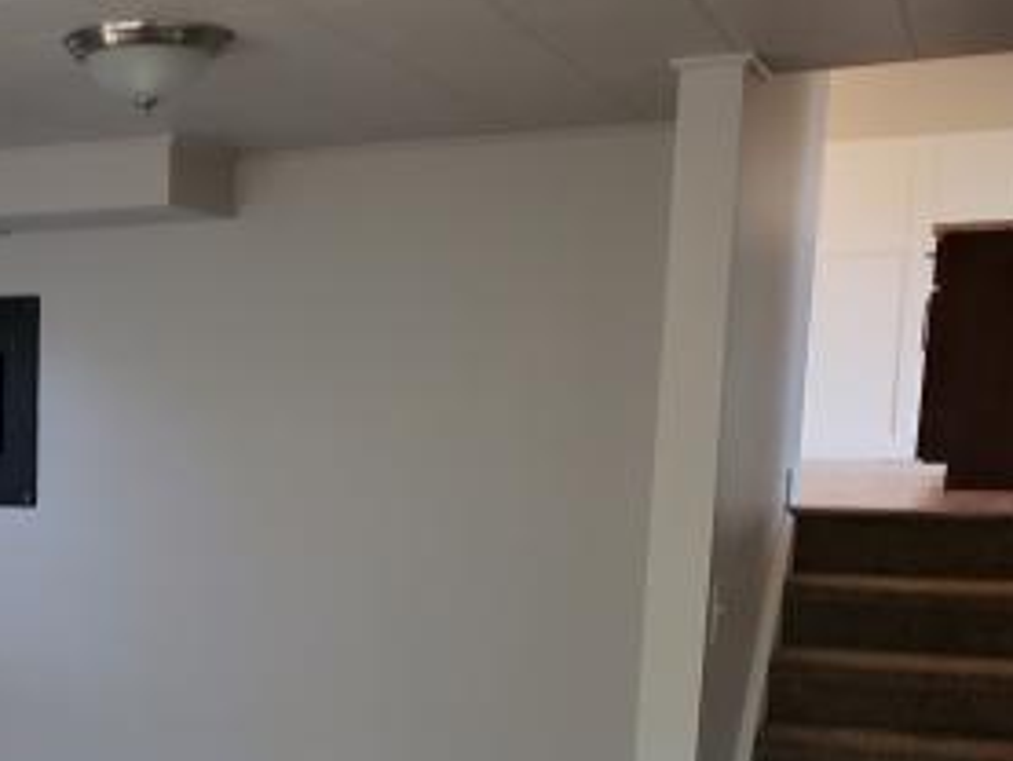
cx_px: -77
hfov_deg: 29.3
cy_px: 732
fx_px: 1757
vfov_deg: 23.6
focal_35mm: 60
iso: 200
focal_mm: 4.3
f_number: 2.4
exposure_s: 1/60
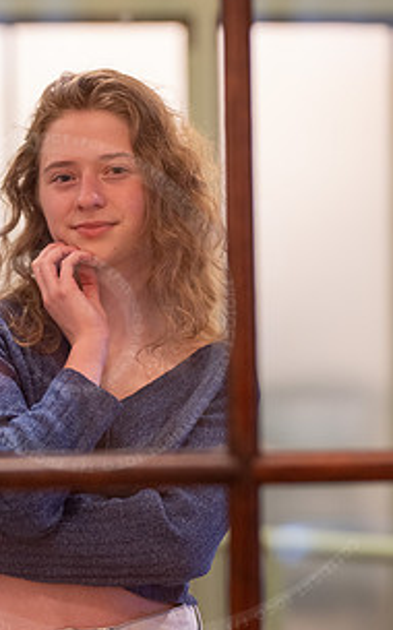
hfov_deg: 10.2
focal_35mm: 128
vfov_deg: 16.3
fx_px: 2199
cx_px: 93
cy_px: 384
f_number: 1.6
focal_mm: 85
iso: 1600
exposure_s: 1/125
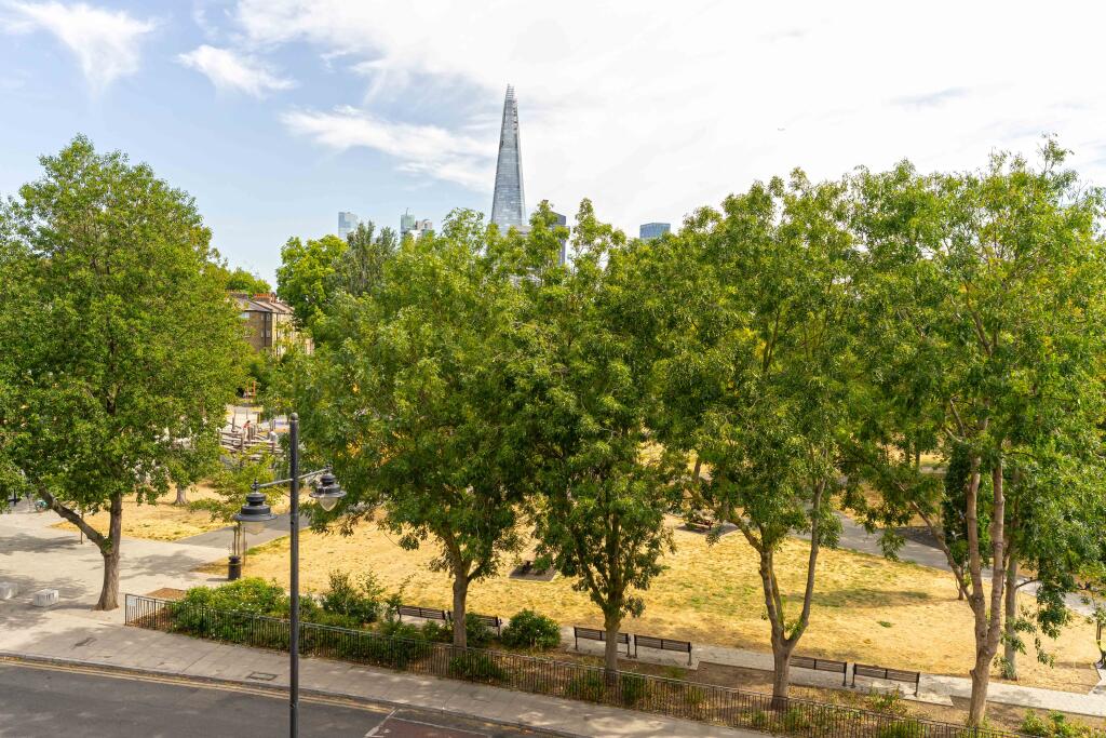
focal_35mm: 24
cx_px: 553
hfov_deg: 73.7
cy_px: 369
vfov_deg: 53.1
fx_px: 737
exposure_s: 1/500
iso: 320
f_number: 8
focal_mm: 24
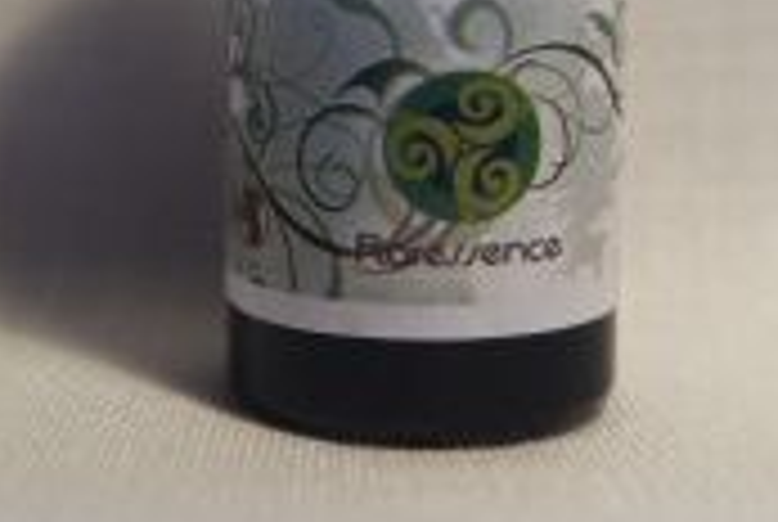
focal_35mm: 83
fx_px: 1797
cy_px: 0
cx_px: 297
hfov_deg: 24.4
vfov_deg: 16.2
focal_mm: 16
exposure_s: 1/50
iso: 200
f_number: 3.5
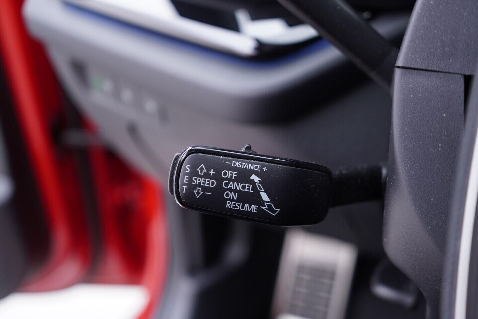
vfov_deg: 36.9
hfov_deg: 53.1
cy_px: 160
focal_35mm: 36
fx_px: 478
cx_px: 239
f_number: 2.8
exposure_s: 1/40
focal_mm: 24
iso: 320
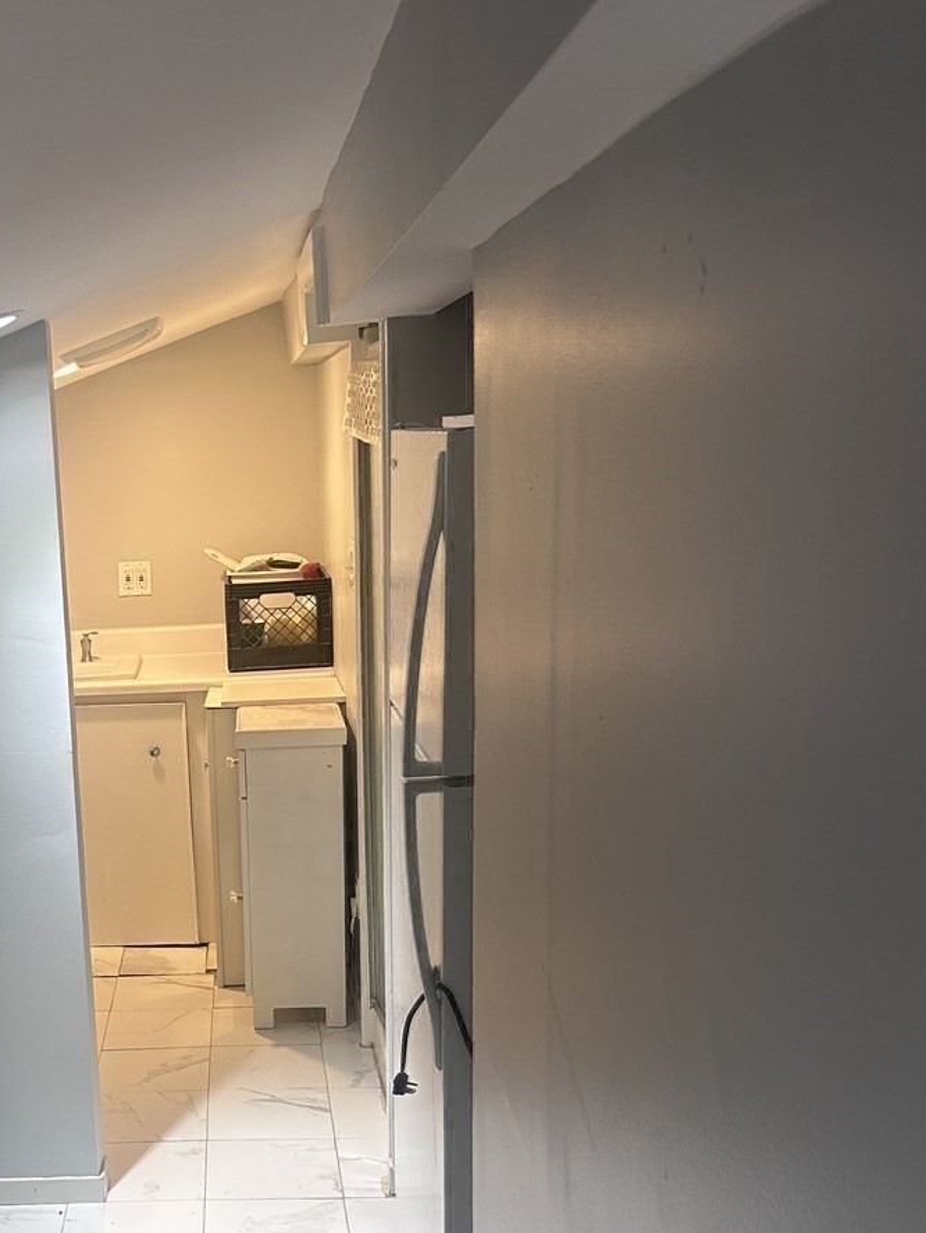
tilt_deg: -15.1
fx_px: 1604
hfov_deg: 31.3
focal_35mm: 45
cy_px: 885
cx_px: 165
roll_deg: +2.4
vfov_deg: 41.1
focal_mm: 5.7
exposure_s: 1/60
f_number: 1.5
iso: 100
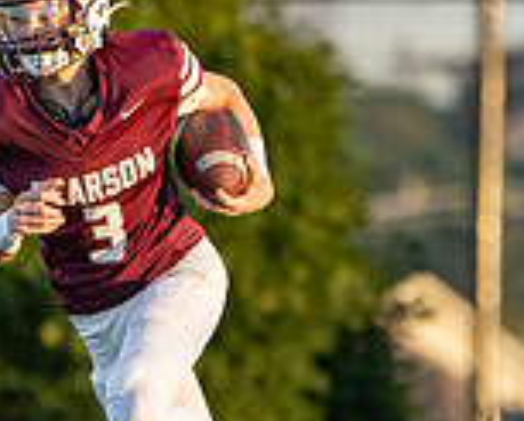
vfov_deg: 0.8
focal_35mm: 1831
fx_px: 28450
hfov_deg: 1.1
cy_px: 329
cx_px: 121
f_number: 5.6
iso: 1000
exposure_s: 1/1250
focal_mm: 400
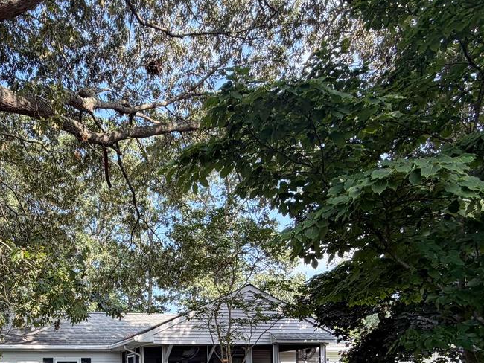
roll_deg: +0.9
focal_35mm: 31
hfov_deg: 55.6
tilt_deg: +2.6
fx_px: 434
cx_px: 123
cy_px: 373
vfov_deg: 39.4
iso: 40
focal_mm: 2.22
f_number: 2.2
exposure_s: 1/143
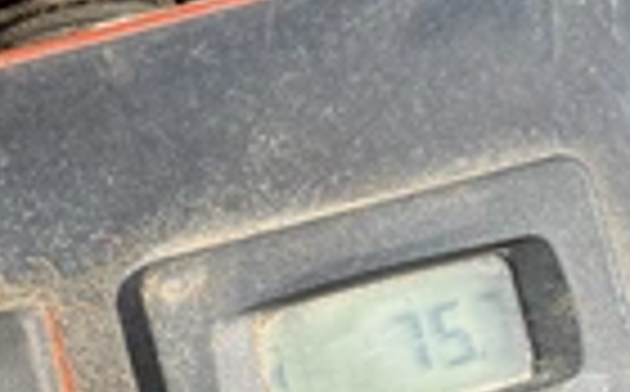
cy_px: 266
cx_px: 243
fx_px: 1508
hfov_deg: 23.5
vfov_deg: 14.8
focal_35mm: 88
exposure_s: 1/759
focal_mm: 3
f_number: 1.8
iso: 25
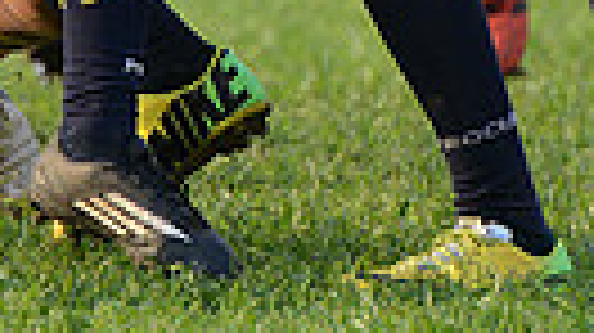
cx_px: -122
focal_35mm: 1246
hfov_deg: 1.7
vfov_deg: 1.0
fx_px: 19609
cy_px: -524
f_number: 4
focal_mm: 270
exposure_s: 1/640
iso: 500
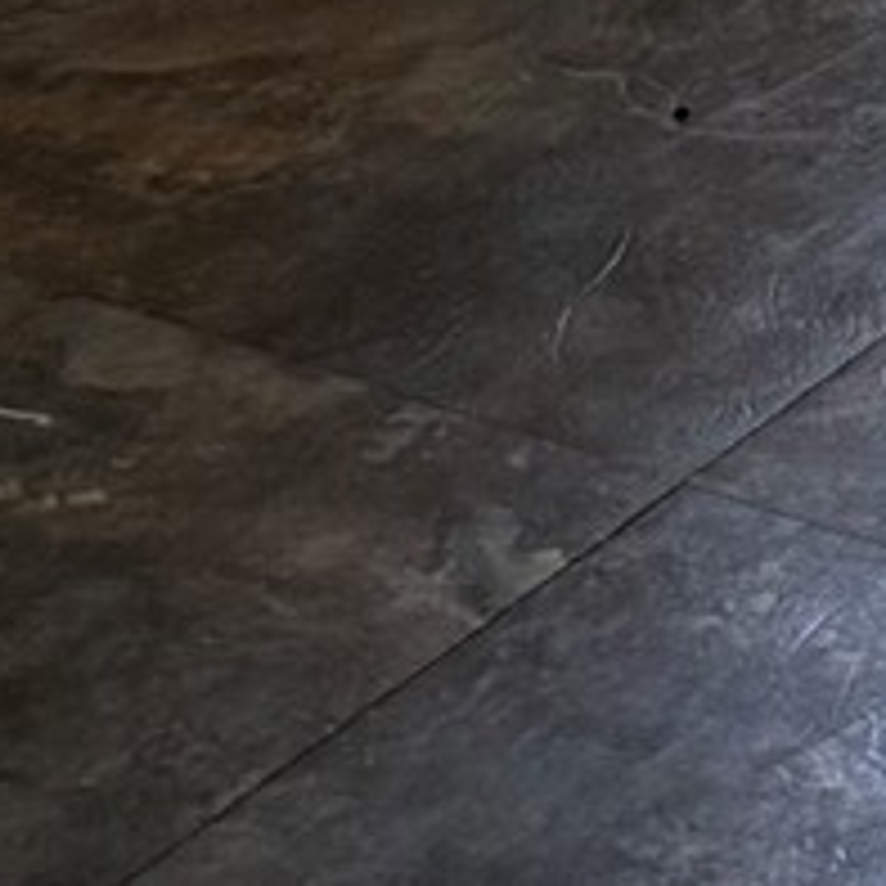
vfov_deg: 6.5
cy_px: -2510
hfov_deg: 6.5
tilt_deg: -9.3
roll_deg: +0.1
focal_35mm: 221
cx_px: 3499
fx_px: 6400
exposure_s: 1/238
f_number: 1.78
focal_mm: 6.76
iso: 160
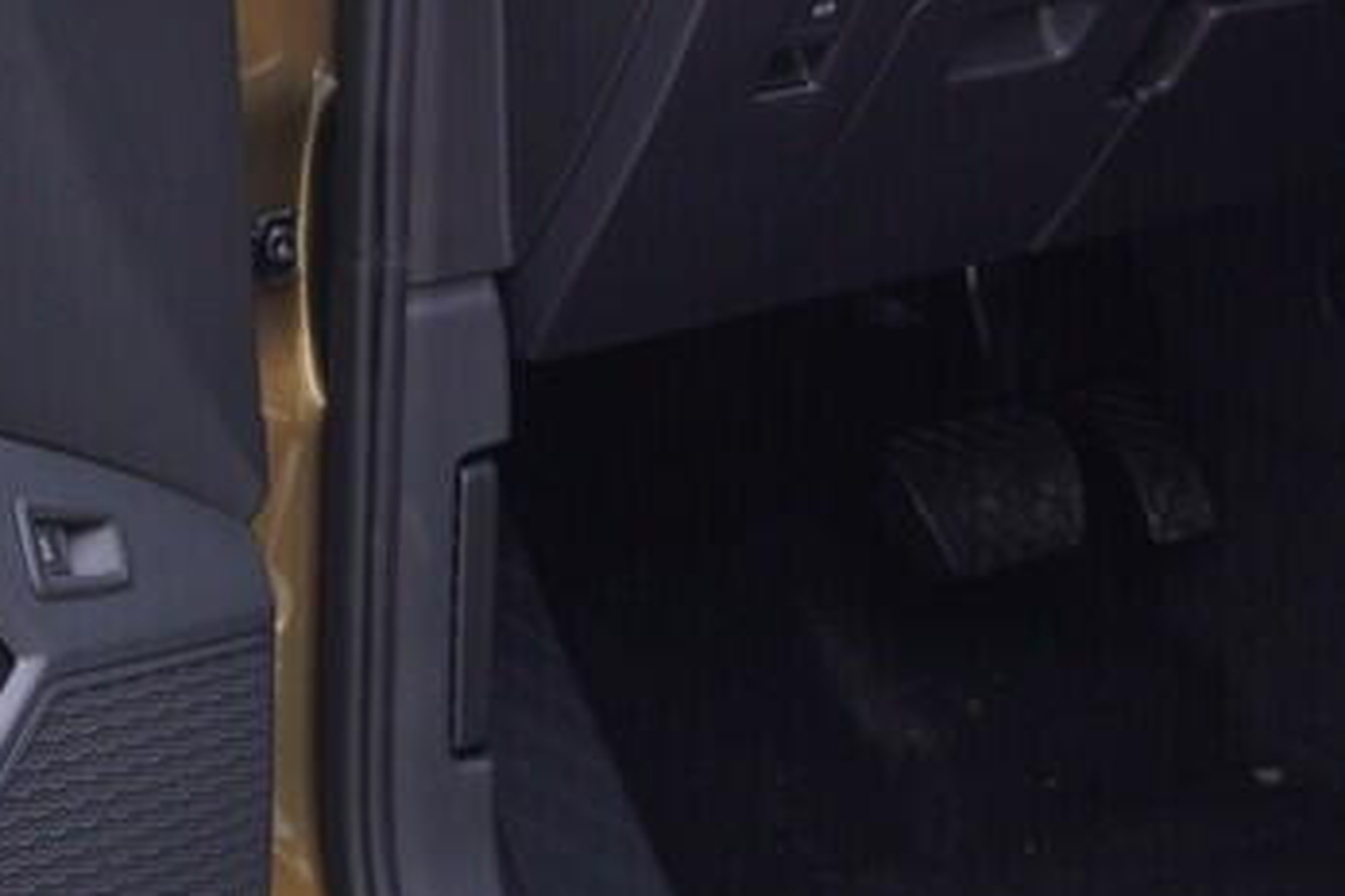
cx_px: 406
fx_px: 5566
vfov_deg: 9.1
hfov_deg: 13.7
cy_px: -42
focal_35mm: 149
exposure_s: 1/50
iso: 125
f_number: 3.2
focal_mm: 24
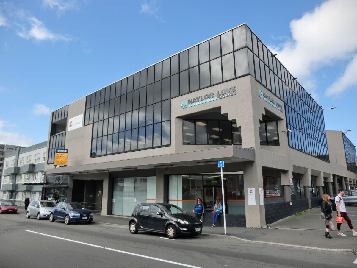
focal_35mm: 24
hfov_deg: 71.6
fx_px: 248
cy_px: 134
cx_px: 178
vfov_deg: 56.8
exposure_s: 1/640
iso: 80
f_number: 3
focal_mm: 4.24
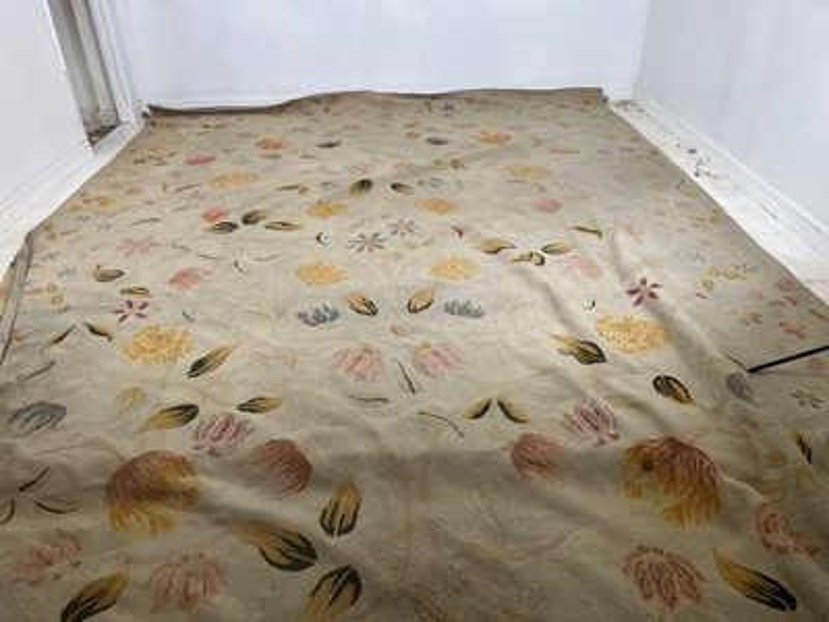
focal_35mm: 26
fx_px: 623
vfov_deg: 53.1
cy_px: 311
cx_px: 414
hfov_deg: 67.3
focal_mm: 5.1
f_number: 1.6
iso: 80
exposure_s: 1/100
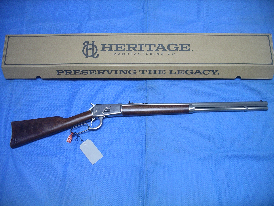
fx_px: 293
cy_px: 103
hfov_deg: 50.1
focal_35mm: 37
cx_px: 137
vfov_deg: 38.7
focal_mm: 7.8
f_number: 2.8
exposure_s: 1/40
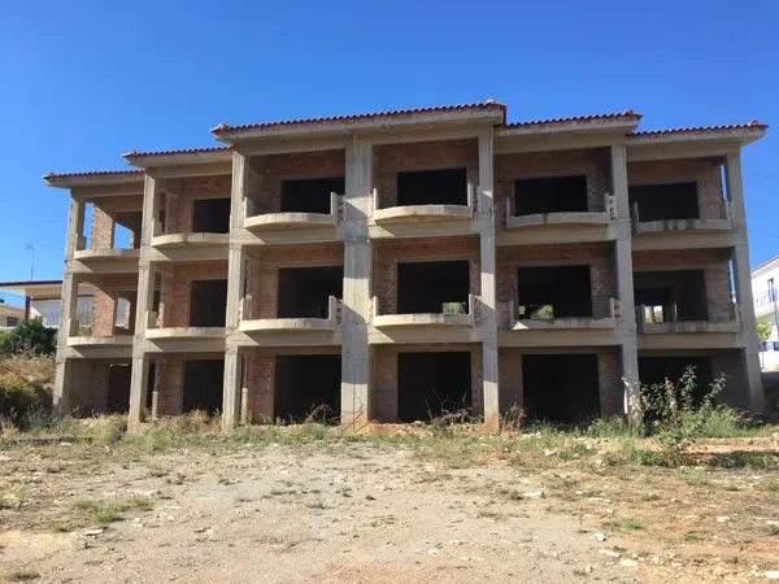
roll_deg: -0.4
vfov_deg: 48.2
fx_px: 653
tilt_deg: +11.0
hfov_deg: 61.7
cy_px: 292
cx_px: 390
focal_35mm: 29
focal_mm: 4.15
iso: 25
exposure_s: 1/693
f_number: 2.2
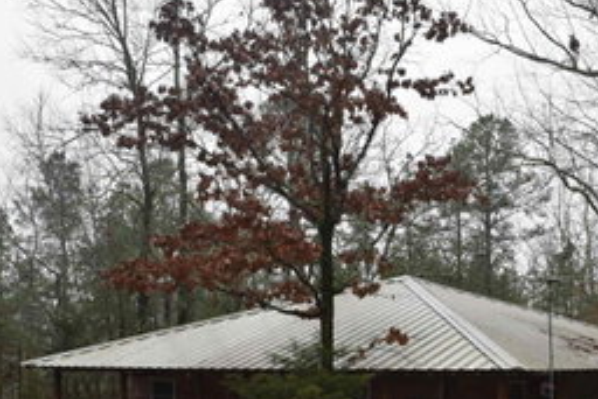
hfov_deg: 36.2
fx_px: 897
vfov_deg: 24.3
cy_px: 364
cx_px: 434
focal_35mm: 54
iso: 400
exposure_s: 1/125
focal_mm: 18
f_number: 8
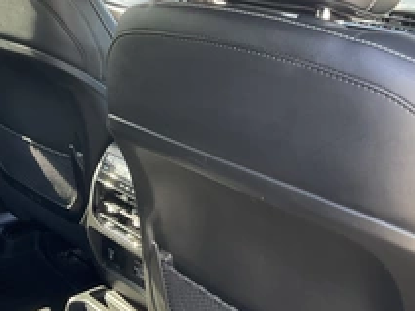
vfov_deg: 26.0
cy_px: 57
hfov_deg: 34.6
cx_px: 140
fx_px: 659
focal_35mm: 55
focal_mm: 3
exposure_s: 1/79
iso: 64
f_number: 1.8
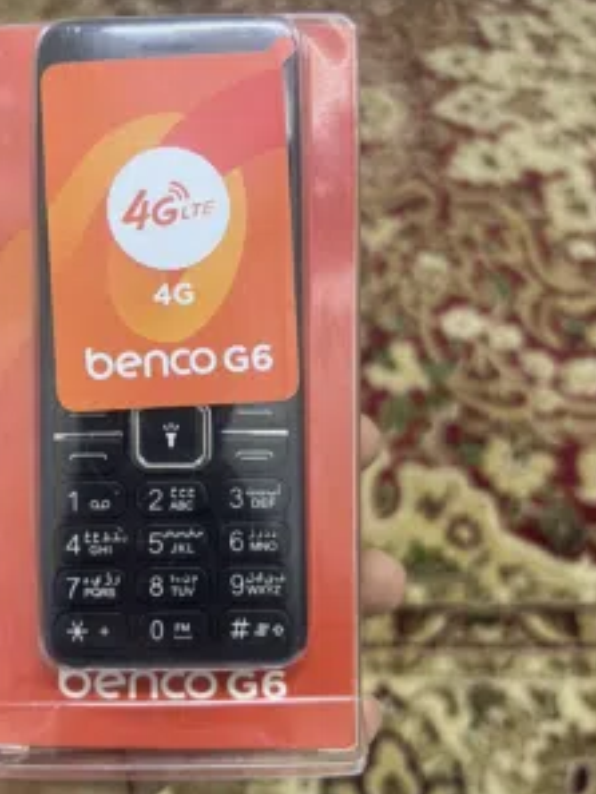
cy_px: 401
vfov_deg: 52.6
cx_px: 206
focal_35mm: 35
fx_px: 803
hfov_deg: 40.3
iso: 400
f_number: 1.5
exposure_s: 1/60
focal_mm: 5.7
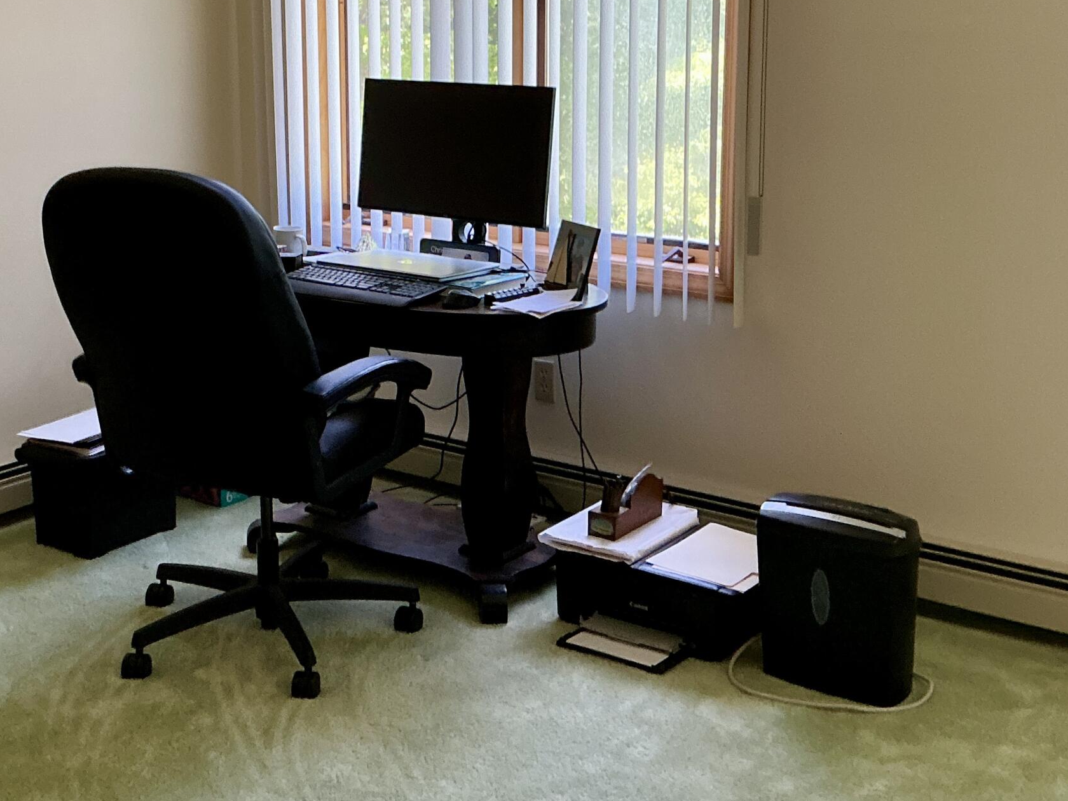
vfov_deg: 28.8
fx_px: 1543
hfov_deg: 38.1
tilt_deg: -10.2
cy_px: 238
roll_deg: +1.1
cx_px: 442
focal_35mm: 50
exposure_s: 1/60
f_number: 1.8
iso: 125
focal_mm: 3
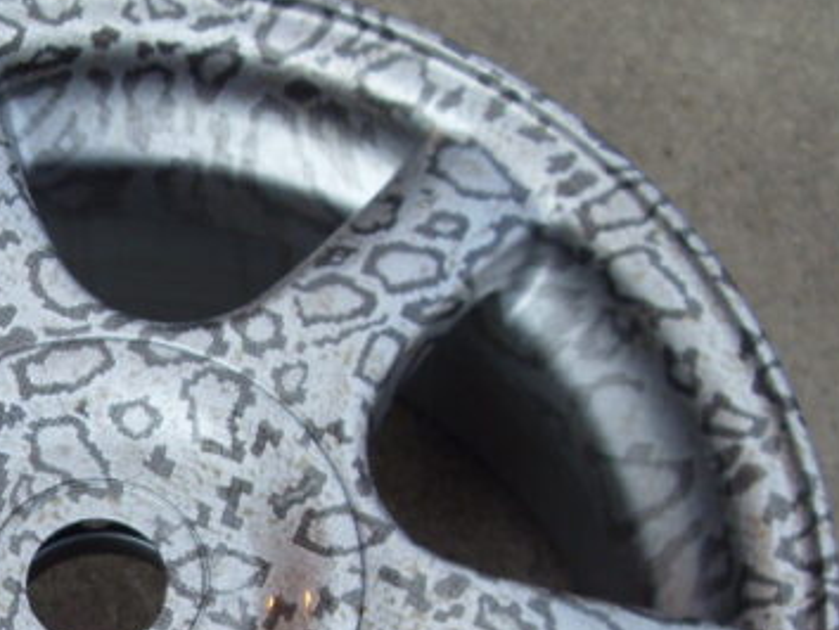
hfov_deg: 24.1
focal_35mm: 79
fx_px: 1916
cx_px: 114
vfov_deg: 18.1
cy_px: 673
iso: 80
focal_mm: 6.3
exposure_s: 1/90
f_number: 7
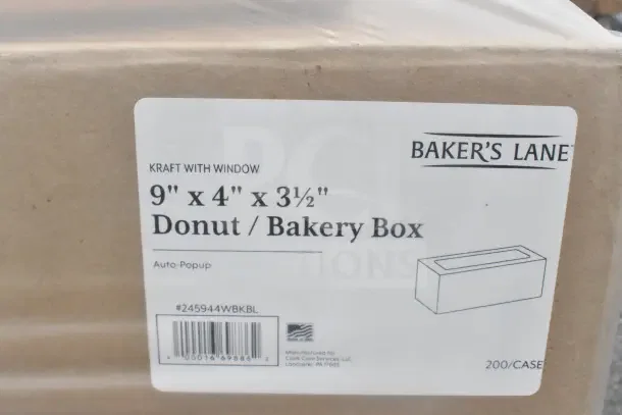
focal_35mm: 38
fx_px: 648
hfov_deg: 51.3
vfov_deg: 35.5
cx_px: 311
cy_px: 208
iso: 6400
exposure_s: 1/1600
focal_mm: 25
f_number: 20
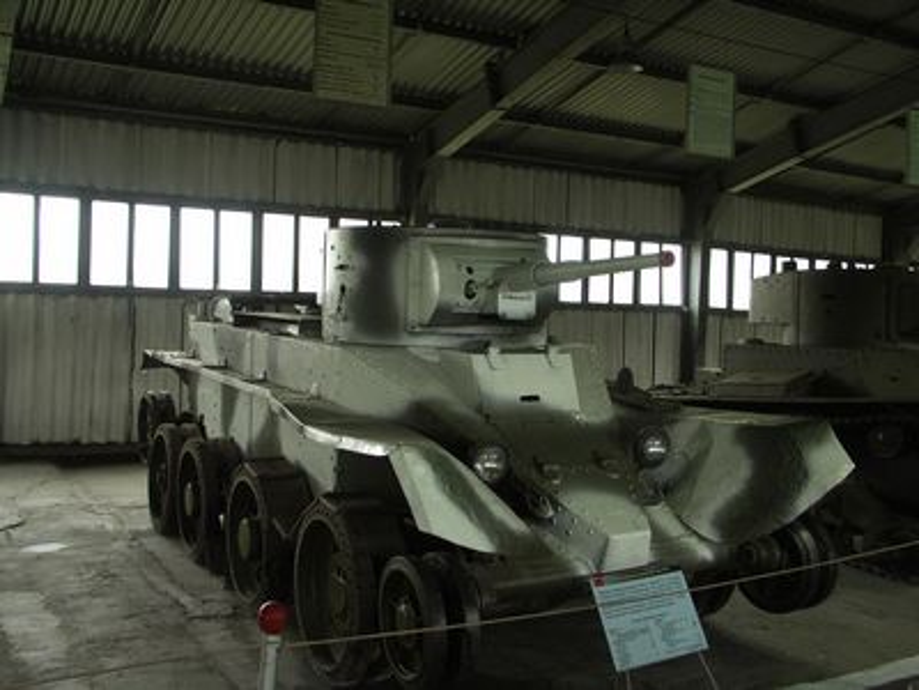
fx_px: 876
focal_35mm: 33
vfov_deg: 42.9
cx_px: 460
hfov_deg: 55.4
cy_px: 345
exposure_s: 1/15
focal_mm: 8.5
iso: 100
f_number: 2.8
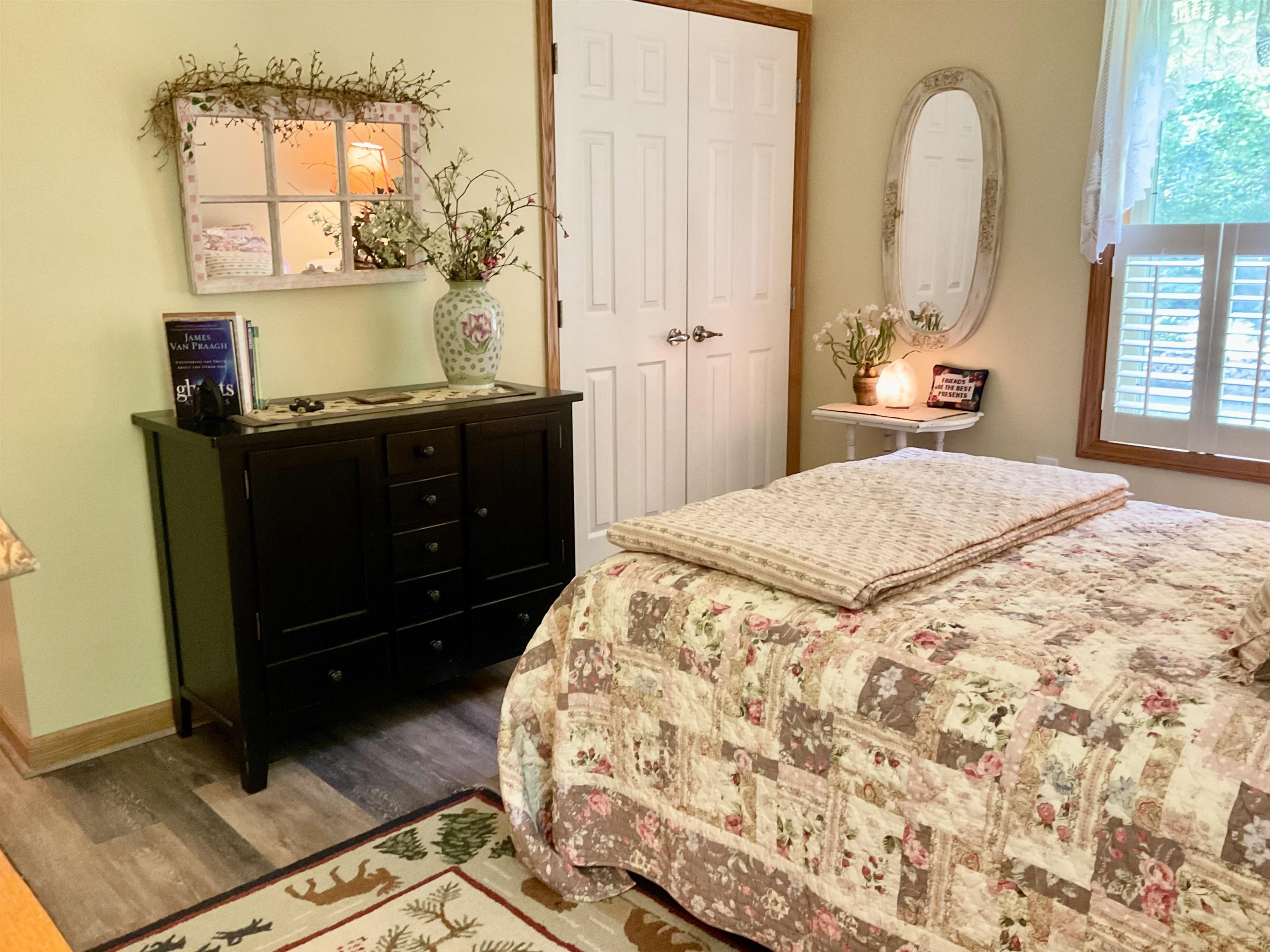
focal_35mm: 29
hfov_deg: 61.7
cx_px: 635
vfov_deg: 48.2
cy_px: 476
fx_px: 1064
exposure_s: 1/40
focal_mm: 3
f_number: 1.8
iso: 250
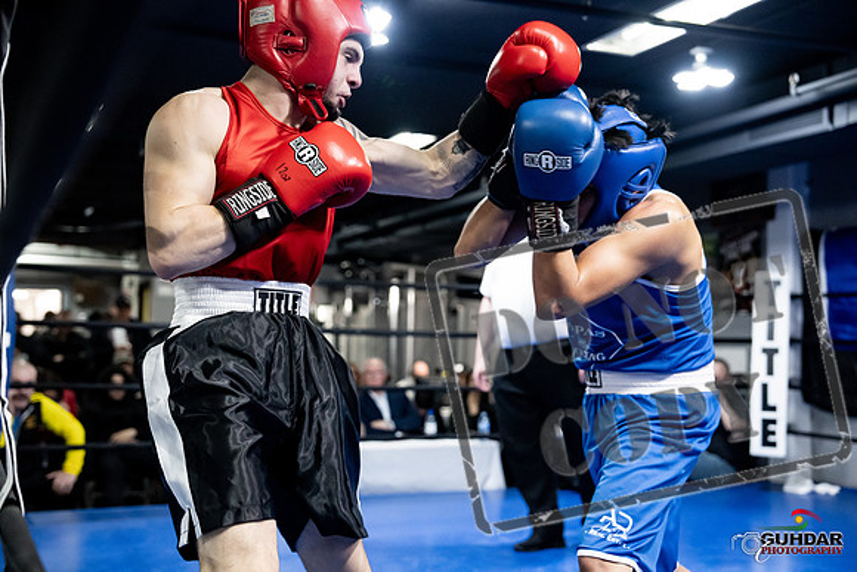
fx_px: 1095
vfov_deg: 29.3
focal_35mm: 46
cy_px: 286
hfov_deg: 42.7
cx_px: 428
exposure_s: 1/1000
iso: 8000
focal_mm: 46
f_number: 2.8
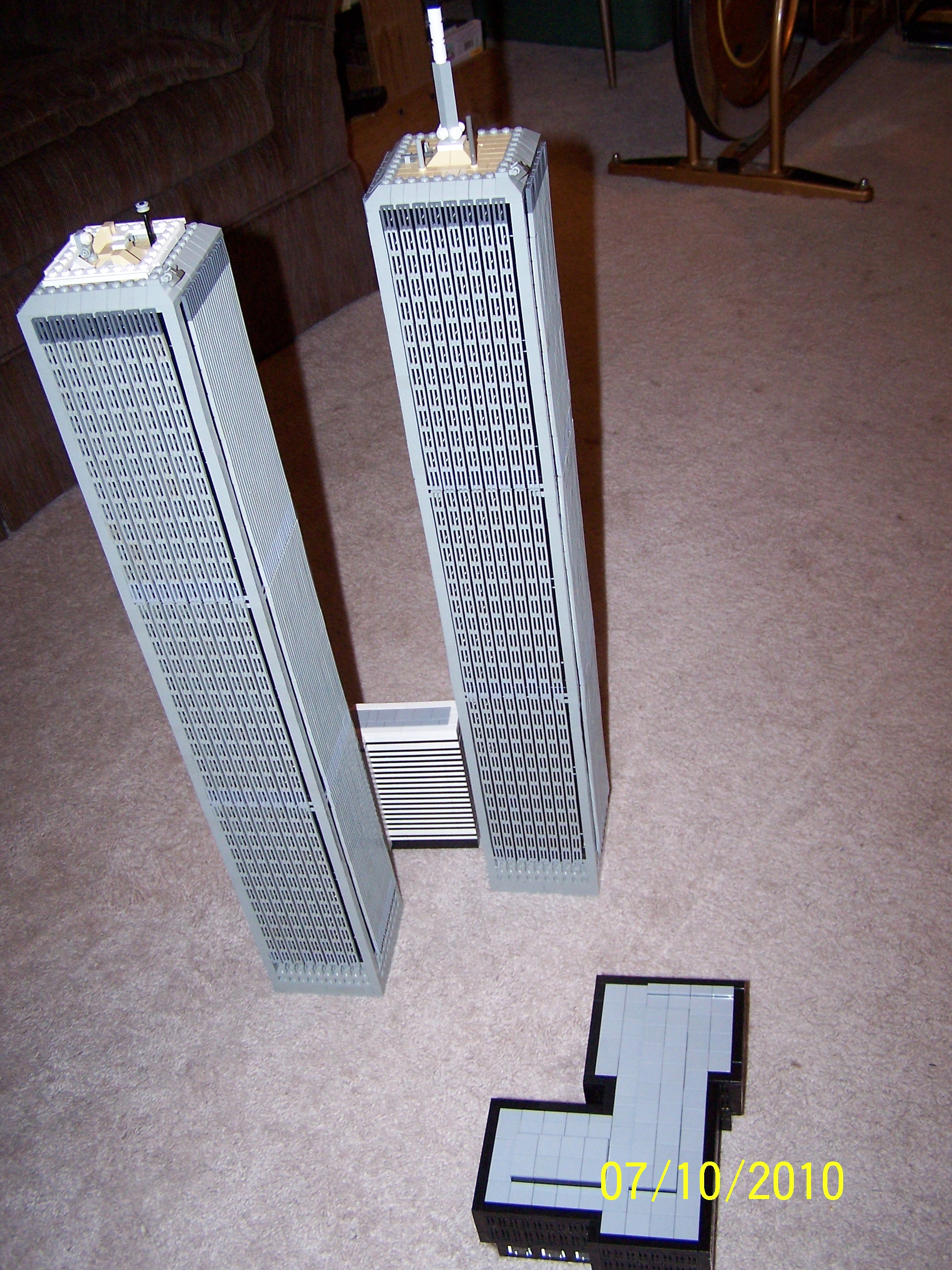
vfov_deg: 49.0
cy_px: 635
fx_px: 1393
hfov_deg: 37.7
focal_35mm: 38
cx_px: 476
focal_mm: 6.3
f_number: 2.8
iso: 140
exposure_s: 1/60
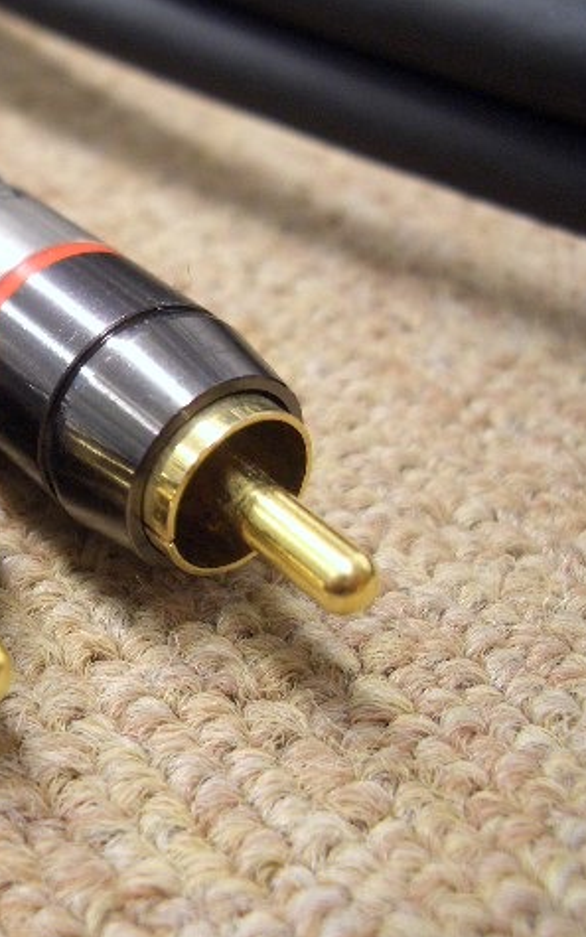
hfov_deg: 25.2
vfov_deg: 40.3
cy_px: 469
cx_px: 73
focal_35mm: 50
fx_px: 1277
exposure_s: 1/10
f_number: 2.6
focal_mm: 5.8
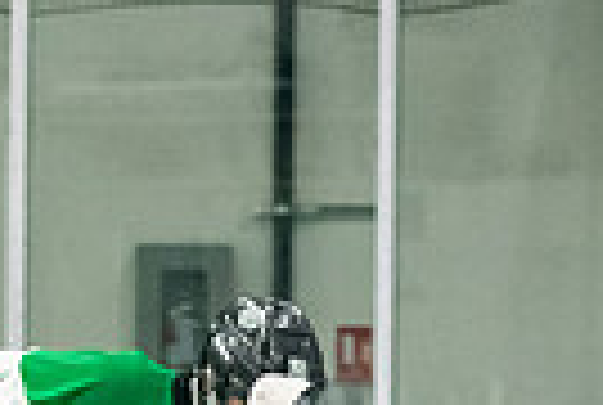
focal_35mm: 482
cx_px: 250
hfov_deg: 4.3
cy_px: 794
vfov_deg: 2.9
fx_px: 8091
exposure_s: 1/800
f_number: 2.8
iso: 4000
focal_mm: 75
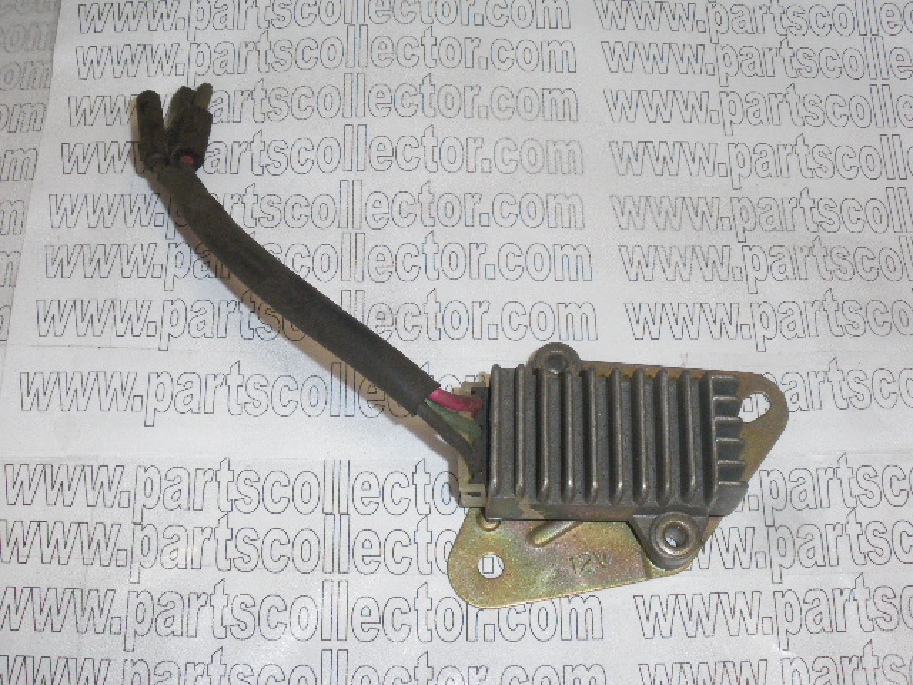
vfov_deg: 34.3
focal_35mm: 42
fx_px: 1108
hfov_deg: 44.8
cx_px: 456
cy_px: 342
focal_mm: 7.5
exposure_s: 1/50
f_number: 4
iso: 200
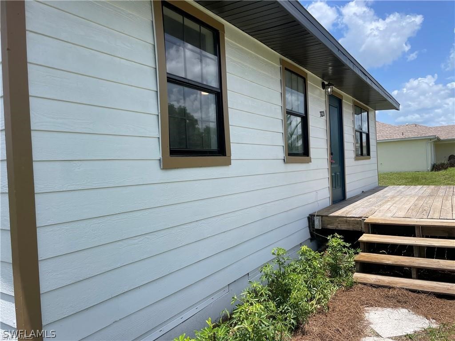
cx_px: 228
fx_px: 342
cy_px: 170
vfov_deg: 53.1
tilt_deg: +1.0
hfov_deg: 67.3
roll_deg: +4.2
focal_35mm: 26
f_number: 1.6
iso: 32
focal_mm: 4.2
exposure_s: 1/3610
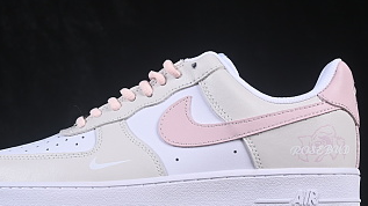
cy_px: 106
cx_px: 172
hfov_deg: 17.3
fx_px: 1209
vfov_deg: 9.8
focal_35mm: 124
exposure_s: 1/80
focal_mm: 50
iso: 160
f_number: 8
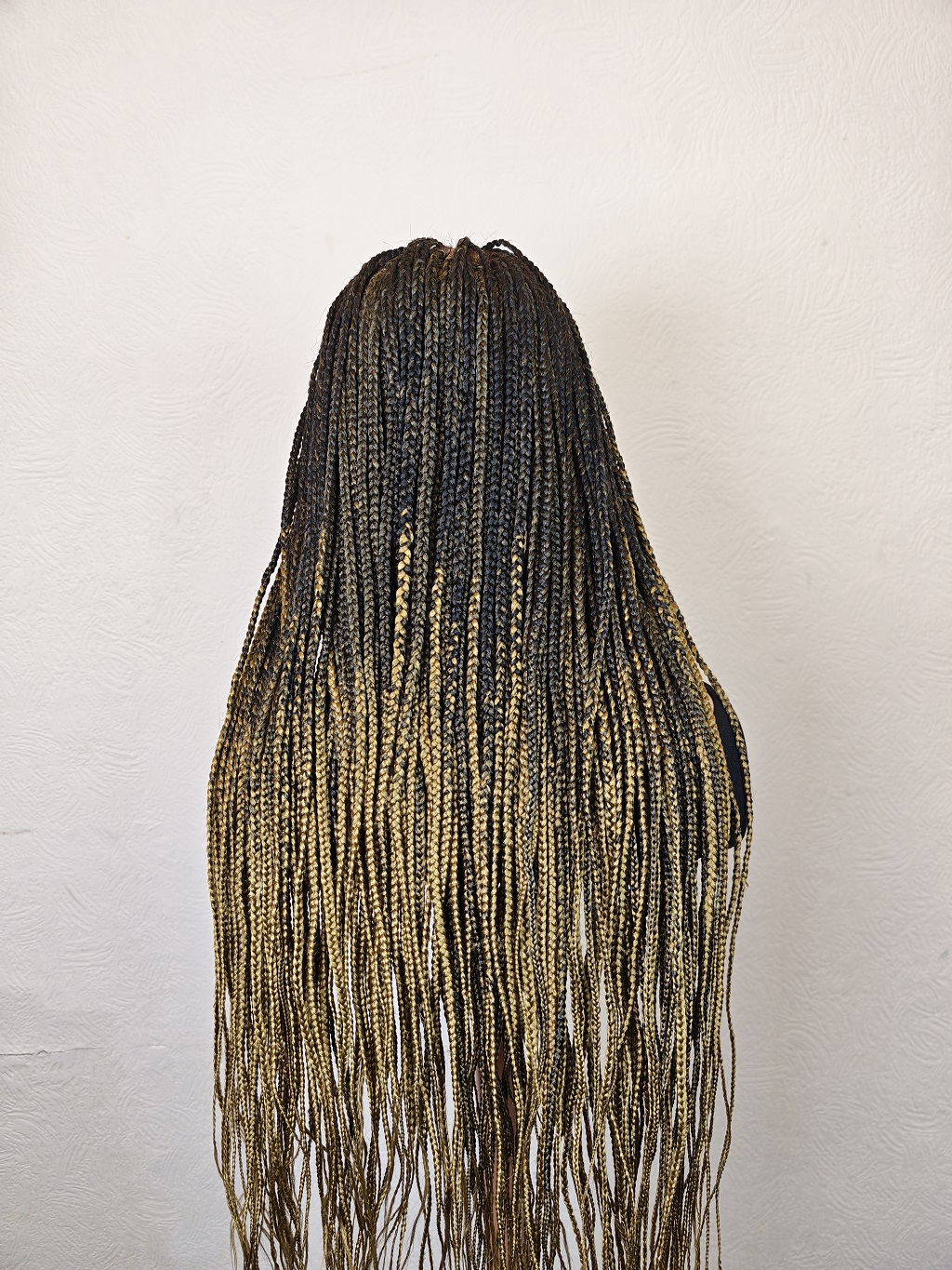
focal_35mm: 23
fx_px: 843
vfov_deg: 73.9
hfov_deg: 58.9
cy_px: 635
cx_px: 476
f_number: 1.6
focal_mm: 6.55
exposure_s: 1/150
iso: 50
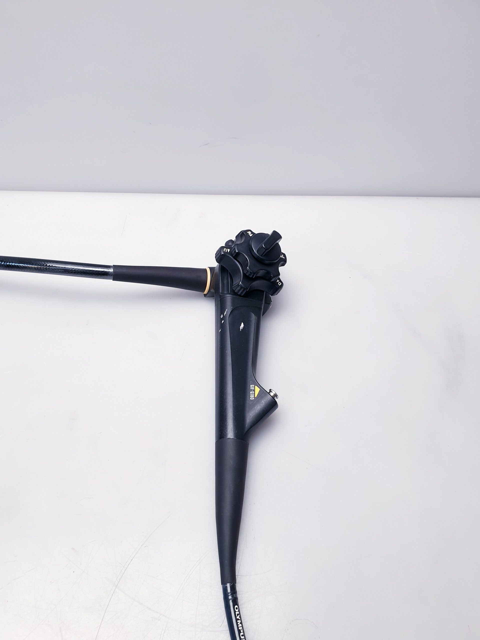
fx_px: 481
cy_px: 320
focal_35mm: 26
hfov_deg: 53.1
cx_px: 240
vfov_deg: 67.3
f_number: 2.4
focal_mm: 4.3
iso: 64
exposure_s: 1/50
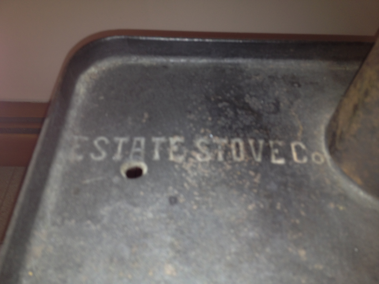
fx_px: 383
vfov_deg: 40.7
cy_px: 142
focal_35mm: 35
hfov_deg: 52.6
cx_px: 190
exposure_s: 1/20
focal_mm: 4.28
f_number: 2.4
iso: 64
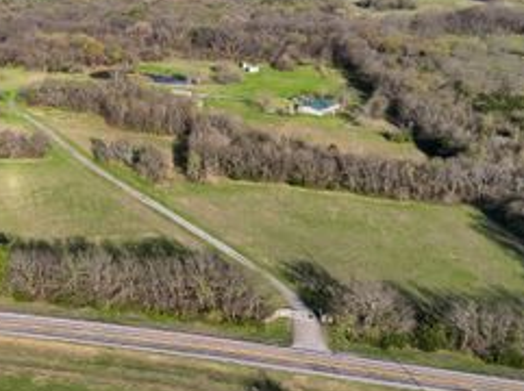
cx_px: 86
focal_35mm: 43
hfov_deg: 41.5
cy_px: 75
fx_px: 650
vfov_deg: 32.5
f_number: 1.7
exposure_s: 1/5000
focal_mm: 6.72
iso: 170
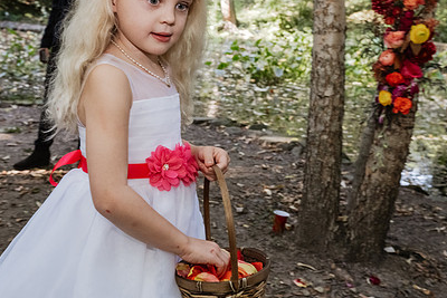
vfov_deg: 29.6
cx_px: 225
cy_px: 94
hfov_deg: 43.6
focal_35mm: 45
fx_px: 559
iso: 1600
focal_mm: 31
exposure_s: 1/320
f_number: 5
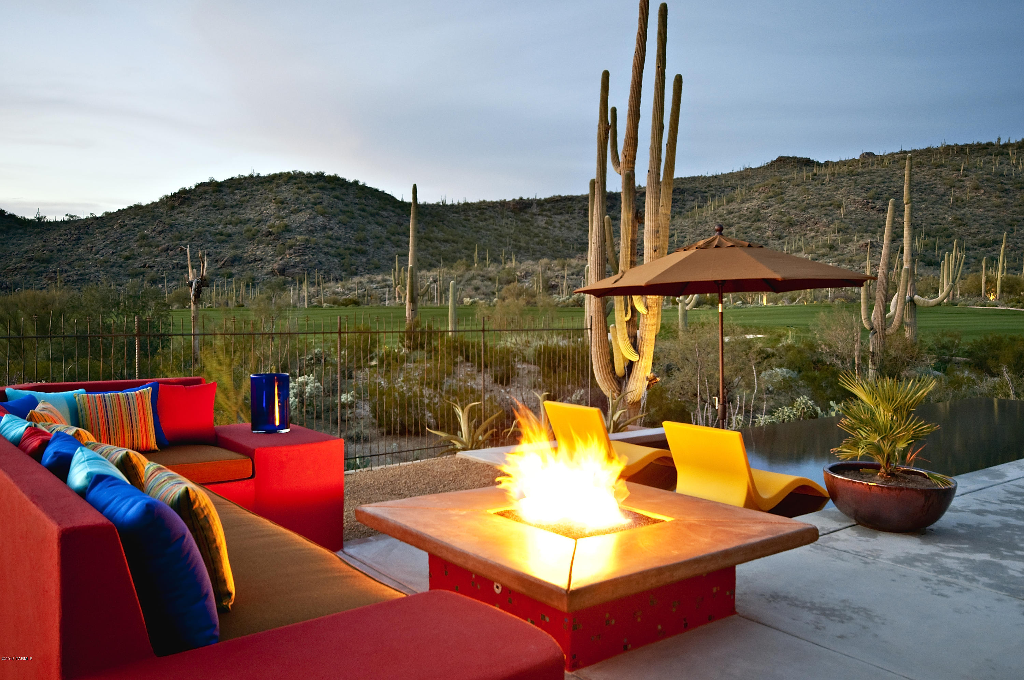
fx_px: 852
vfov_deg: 43.5
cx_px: 512
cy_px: 340
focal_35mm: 30
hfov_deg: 62.0
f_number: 8
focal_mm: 20
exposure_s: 1.6
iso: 200
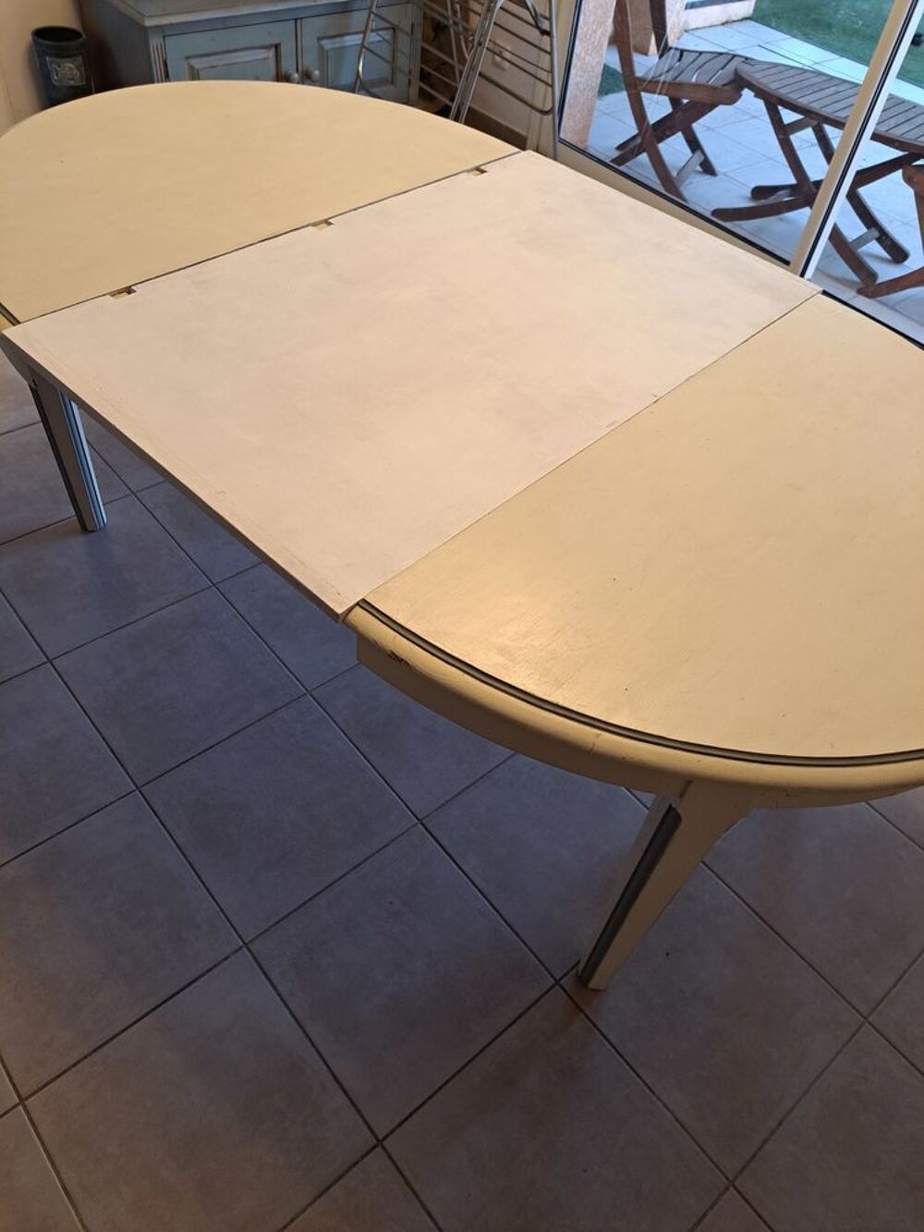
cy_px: 616
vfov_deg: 71.6
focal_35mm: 24
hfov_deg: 56.8
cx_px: 462
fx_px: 854
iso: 160
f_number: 1.8
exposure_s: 1/50
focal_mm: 5.23
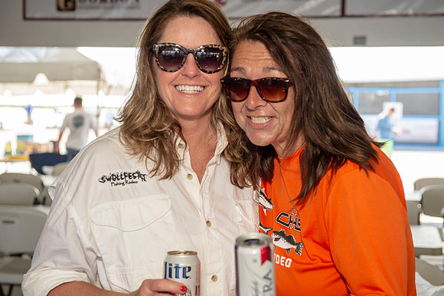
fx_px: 715
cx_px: 222
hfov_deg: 34.5
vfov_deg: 23.4
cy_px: 148
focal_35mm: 58
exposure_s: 1/125
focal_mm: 58
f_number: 5
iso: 200
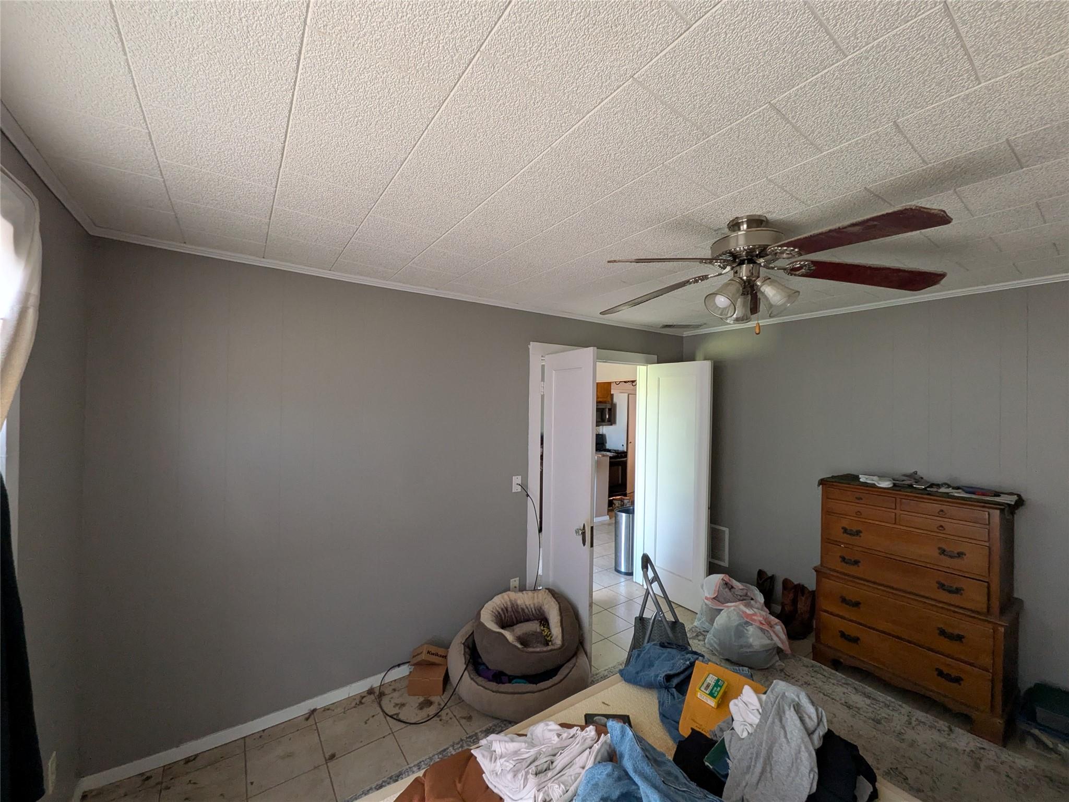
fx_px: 432
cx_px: 534
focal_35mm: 14
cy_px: 401
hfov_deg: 102.1
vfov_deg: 85.7
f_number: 2.2
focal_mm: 1.85
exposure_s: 1/45.4
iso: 253
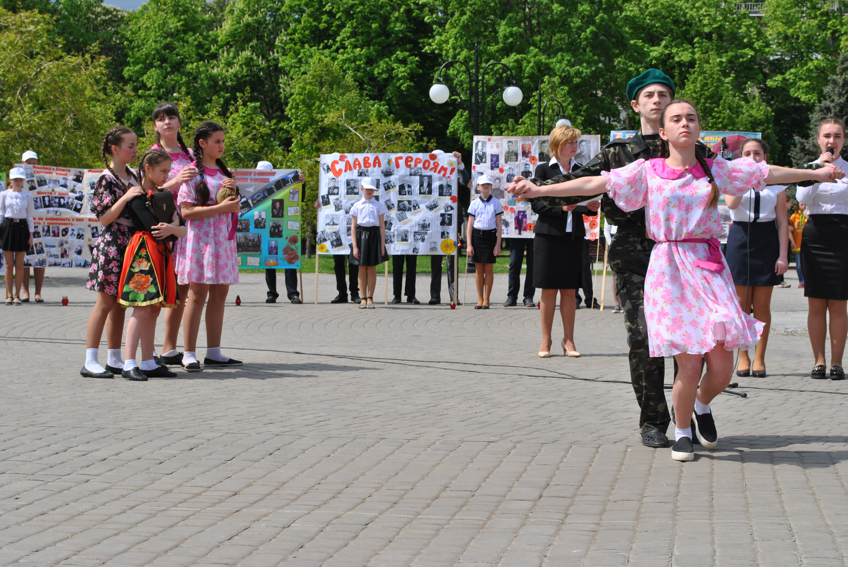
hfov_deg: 29.8
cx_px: 424
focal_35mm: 68
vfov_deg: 20.2
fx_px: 1592
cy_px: 284
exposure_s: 1/250
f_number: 8
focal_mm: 45
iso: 100
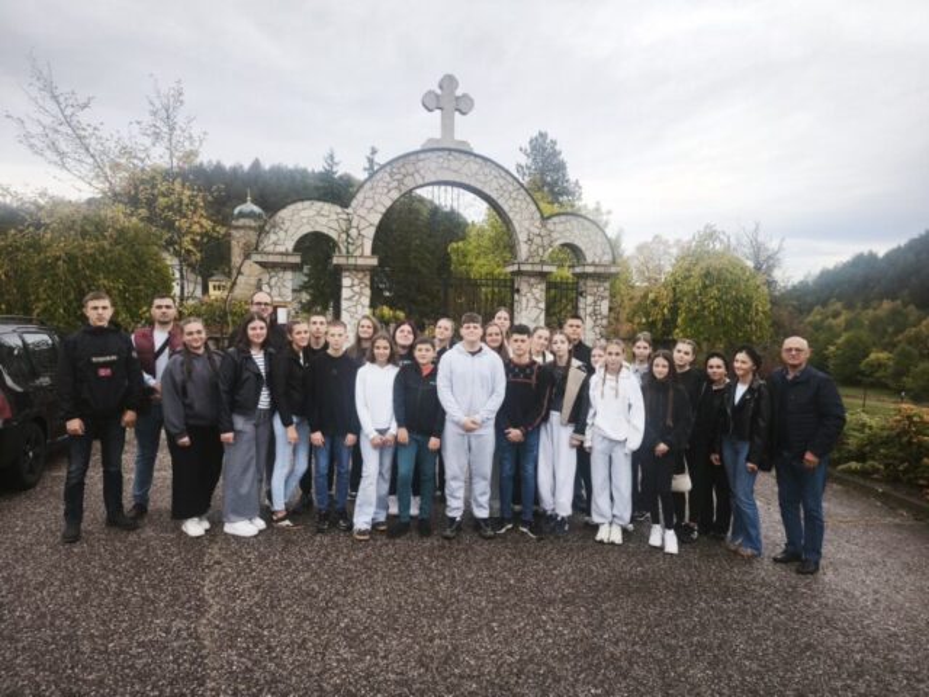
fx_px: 617
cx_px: 464
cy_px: 348
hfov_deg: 73.9
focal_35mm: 23
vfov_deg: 58.9
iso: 80
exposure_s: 1/562
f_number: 1.7
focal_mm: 5.35
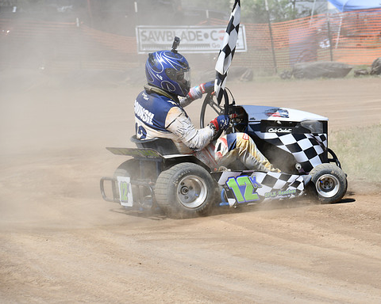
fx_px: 2007
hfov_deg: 10.8
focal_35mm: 178
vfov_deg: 8.7
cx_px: 229
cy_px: 152
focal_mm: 105
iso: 100
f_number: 8
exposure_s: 1/250
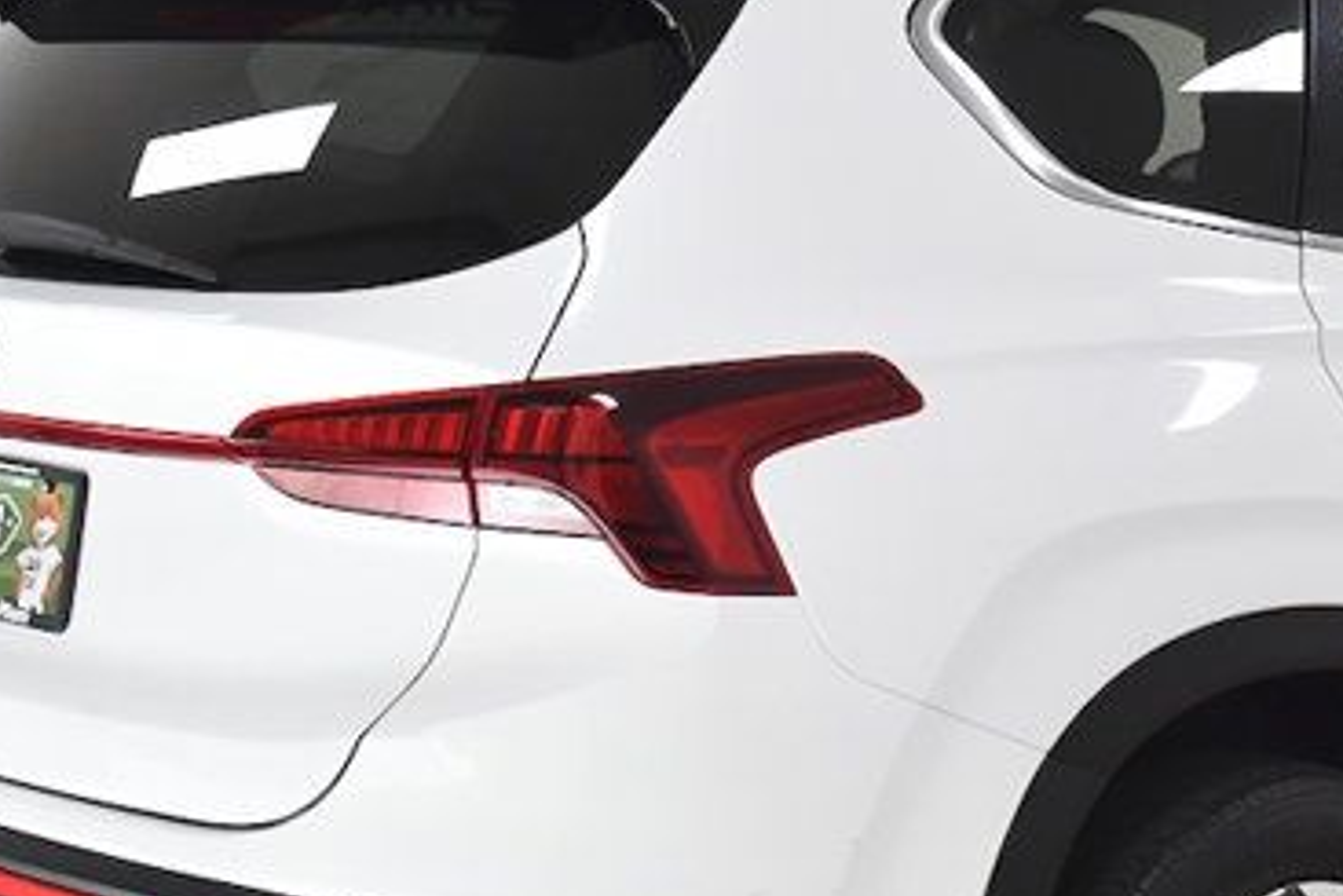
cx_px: 1094
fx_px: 3433
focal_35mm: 92
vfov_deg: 14.9
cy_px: 499
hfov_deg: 21.8
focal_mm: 22
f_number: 4
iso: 1250
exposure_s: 1/1250
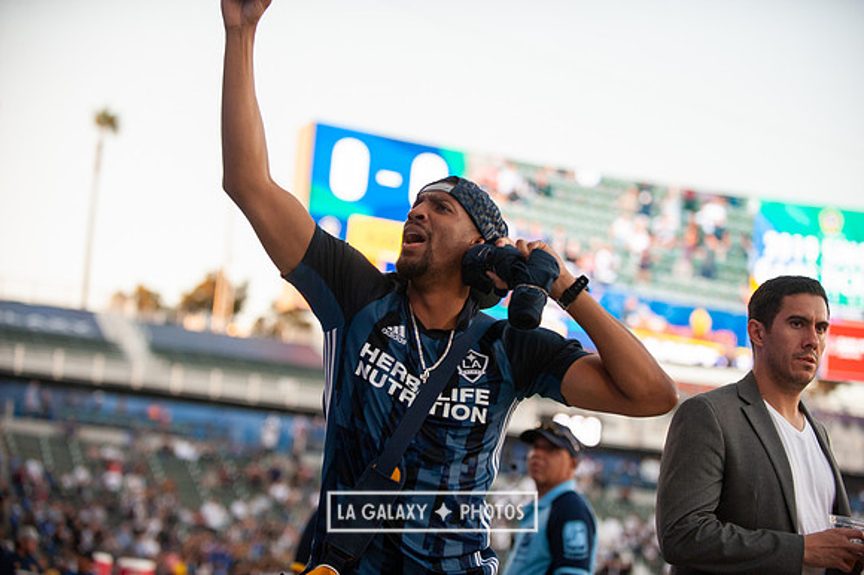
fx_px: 1967
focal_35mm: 82
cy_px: 288
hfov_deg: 24.8
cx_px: 432
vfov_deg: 16.6
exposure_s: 1/1000
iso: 1250
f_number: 2.8
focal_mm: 82
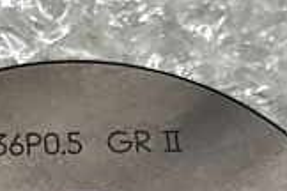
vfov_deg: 11.1
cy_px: 350
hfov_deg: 17.7
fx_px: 917
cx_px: 80
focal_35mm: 115
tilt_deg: -66.5
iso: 40
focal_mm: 3.99
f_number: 1.8
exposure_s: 1/24
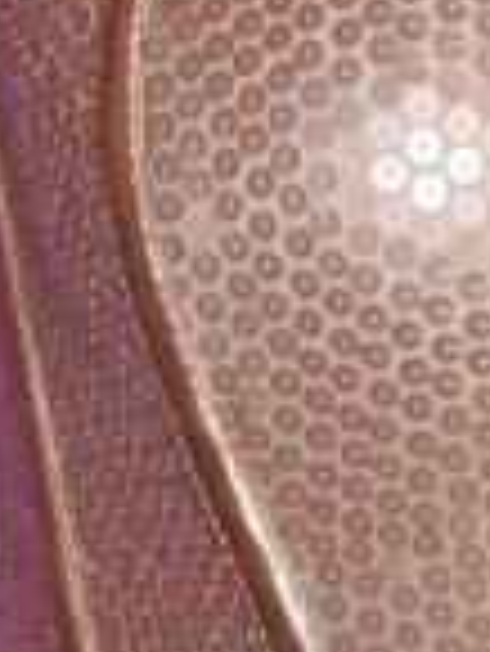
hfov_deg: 7.2
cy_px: 1084
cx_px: 935
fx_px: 3750
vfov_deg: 9.5
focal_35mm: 199
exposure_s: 1/64
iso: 80
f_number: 2.7
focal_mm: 6
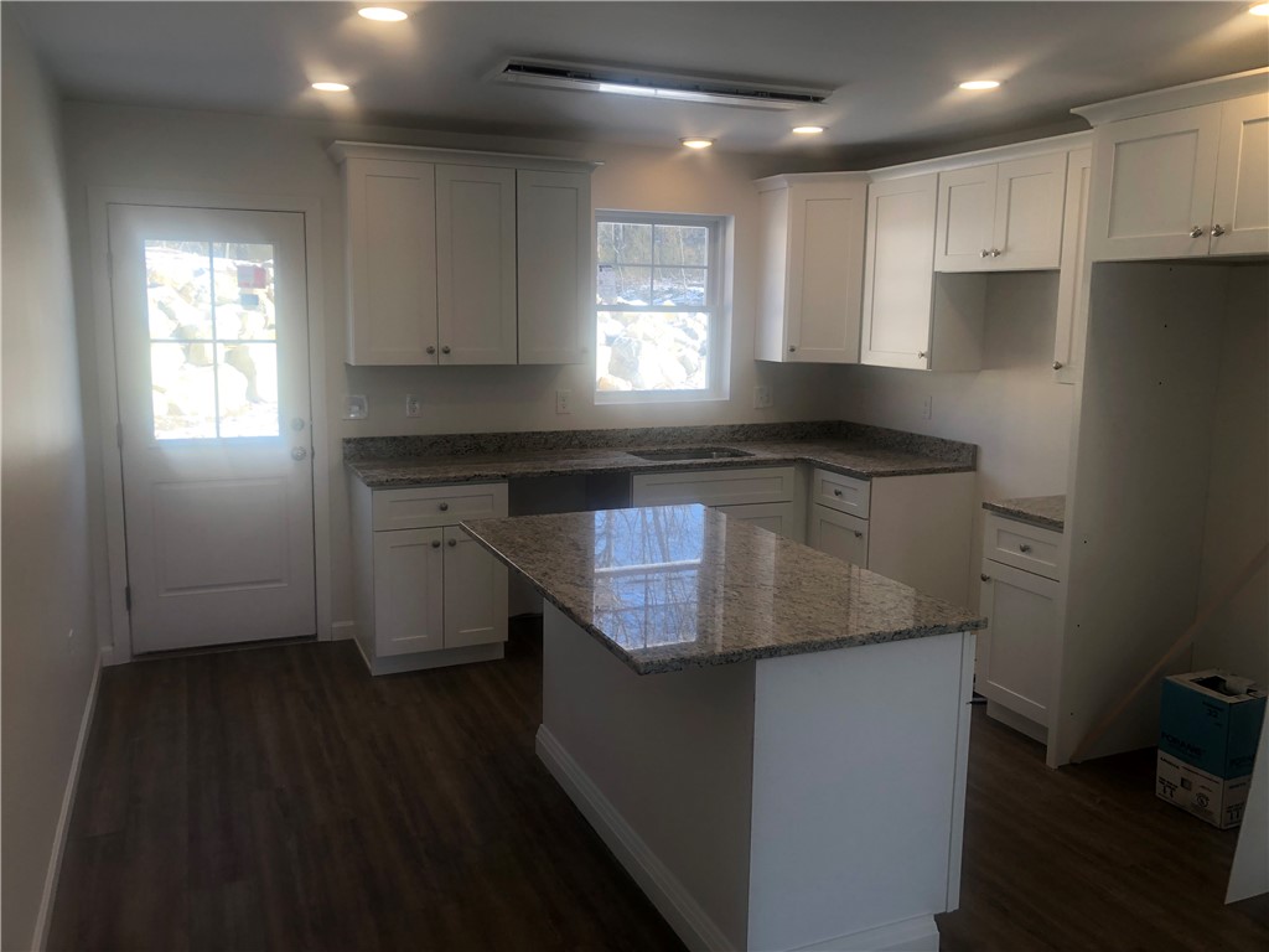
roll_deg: -0.3
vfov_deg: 49.7
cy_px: 476
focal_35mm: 28
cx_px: 634
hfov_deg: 63.4
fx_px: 1026
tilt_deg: -7.4
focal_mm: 3.99
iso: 32
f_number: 1.8
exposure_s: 1/120
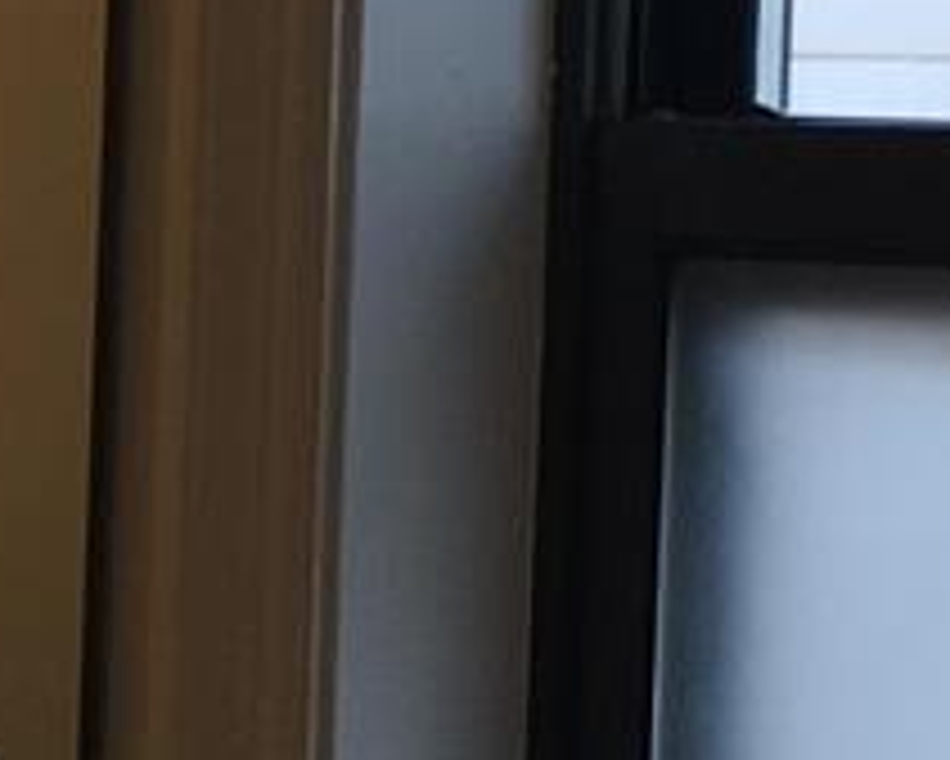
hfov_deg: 8.8
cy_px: 409
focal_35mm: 215
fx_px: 6048
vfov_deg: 7.2
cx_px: -500
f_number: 2.2
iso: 40
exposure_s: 1/120
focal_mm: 4.15
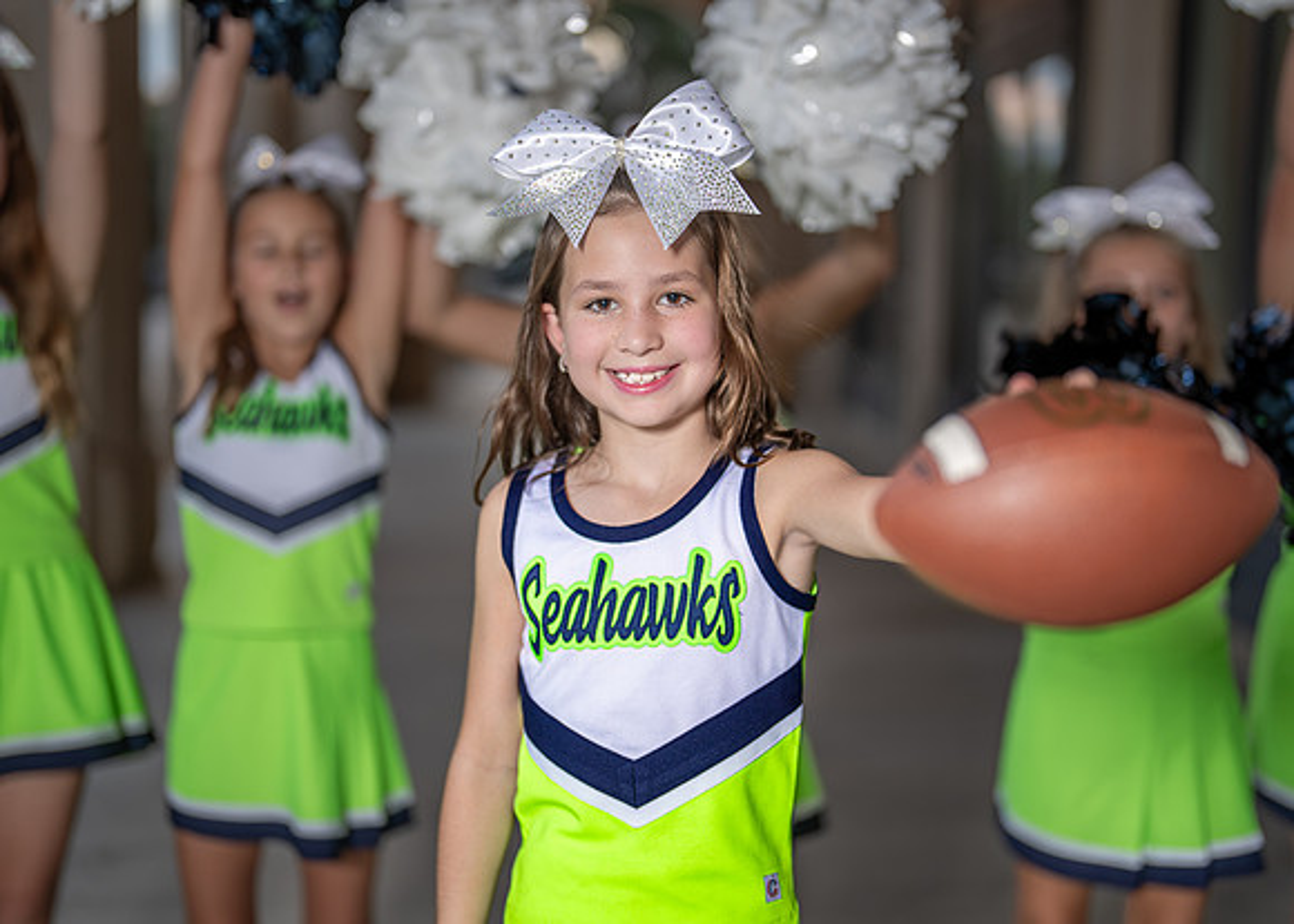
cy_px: 456
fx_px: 2065
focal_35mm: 56
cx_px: 648
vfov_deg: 25.2
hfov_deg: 34.8
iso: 100
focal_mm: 50
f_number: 1.2
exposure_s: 1/400
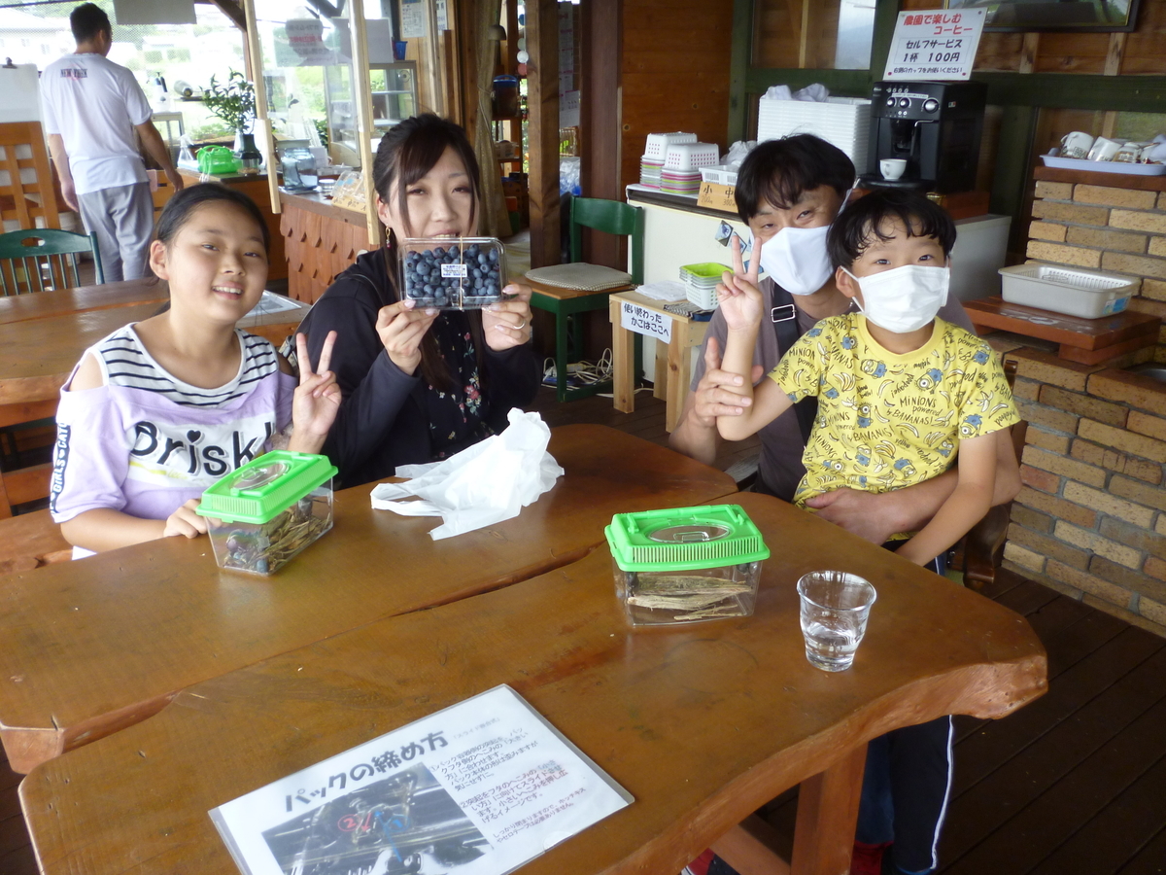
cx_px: 583
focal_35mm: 28
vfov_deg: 49.7
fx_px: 943
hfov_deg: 63.4
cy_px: 438
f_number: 3.1
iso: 160
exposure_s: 1/60
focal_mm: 5
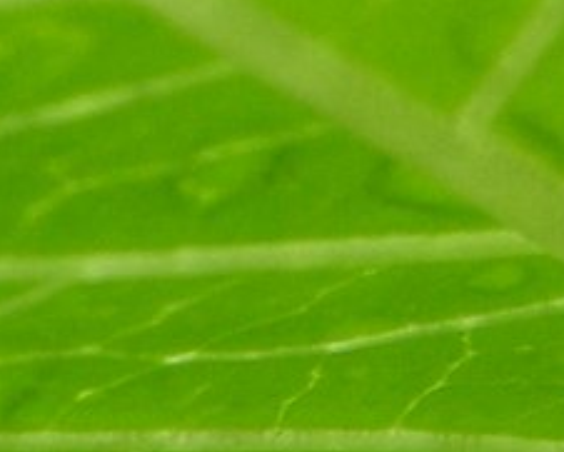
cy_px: 634
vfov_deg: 7.0
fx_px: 3624
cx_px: -207
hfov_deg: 8.7
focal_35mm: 217
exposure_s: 1/125
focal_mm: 8.2
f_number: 5
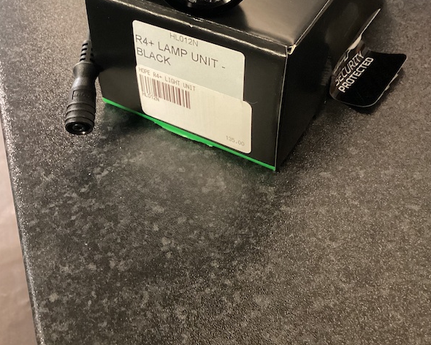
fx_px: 523
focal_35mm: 41
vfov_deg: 35.4
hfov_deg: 44.8
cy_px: 73
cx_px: 216
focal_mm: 3.3
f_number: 2.4
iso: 400
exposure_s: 1/25
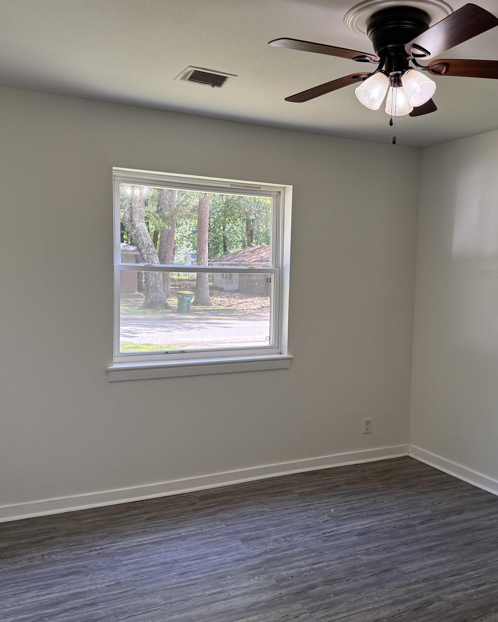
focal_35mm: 32
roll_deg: -1.6
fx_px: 590
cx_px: 301
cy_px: 311
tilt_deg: -2.9
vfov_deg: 55.7
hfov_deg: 45.5
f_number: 1.78
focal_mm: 6.76
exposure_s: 1/236
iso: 200
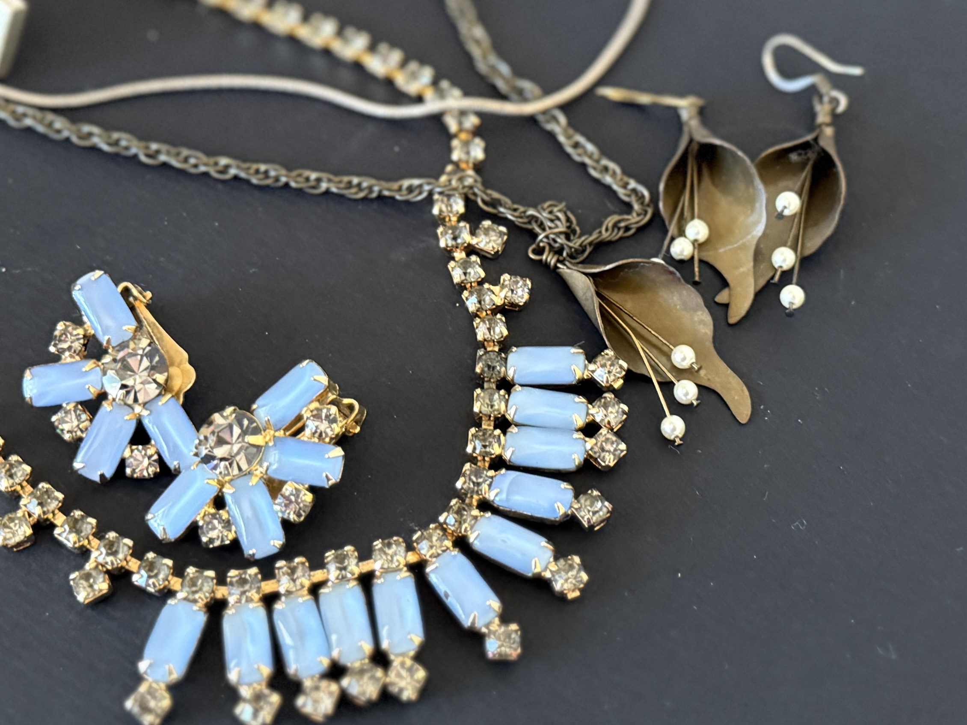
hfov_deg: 71.6
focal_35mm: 24
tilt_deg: -53.8
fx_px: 670
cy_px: 362
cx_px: 484
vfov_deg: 56.8
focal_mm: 6.76
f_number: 1.78
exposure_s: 1/40
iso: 800
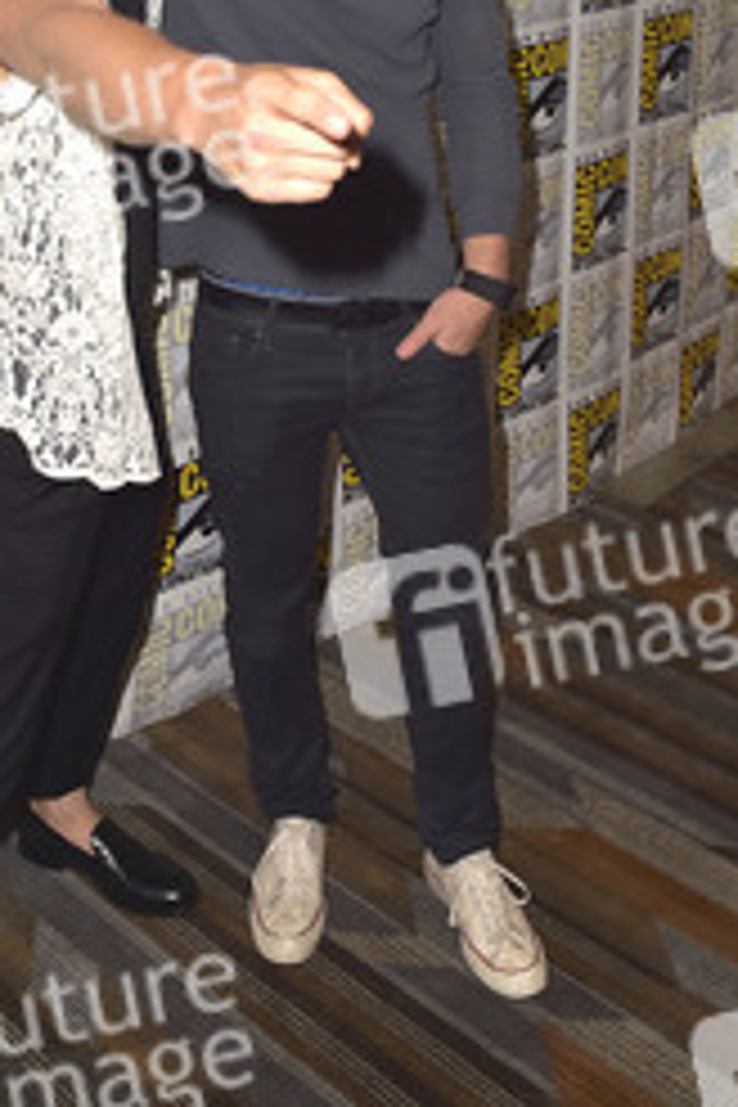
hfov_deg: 33.3
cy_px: 387
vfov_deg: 48.9
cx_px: 155
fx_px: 1199
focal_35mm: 39
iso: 500
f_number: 6.3
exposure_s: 1/320
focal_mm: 24
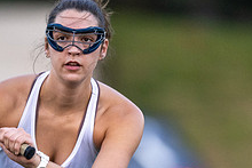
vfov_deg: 0.9
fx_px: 11256
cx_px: 106
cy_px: 259
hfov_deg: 1.3
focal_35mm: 1607
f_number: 2.8
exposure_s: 1/1250
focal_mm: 400
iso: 1250
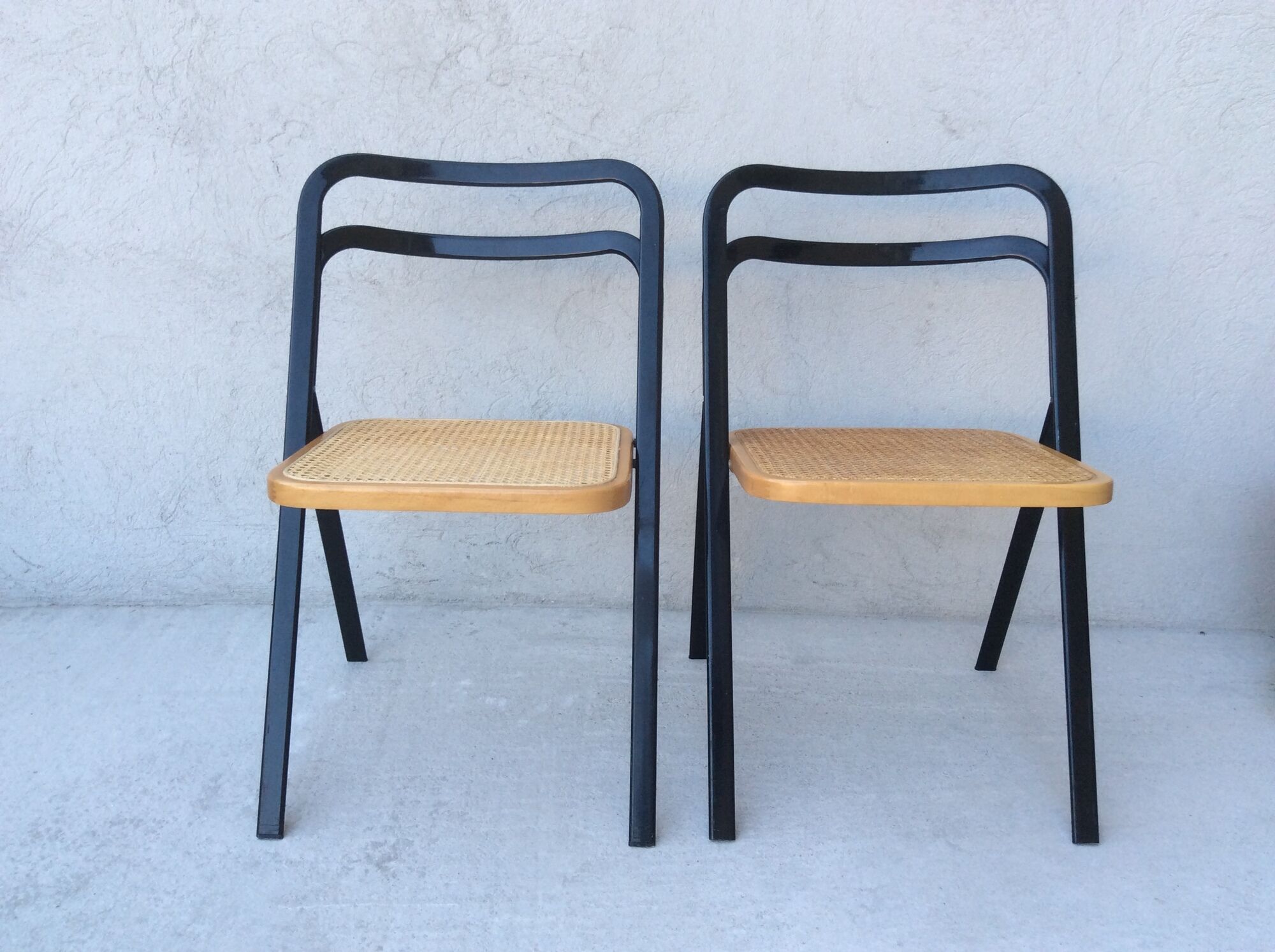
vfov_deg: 44.1
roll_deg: +0.0
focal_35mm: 32
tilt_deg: -19.0
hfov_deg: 56.9
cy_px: 476
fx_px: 1177
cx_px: 638
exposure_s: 1/100
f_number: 2.4
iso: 32
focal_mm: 3.3
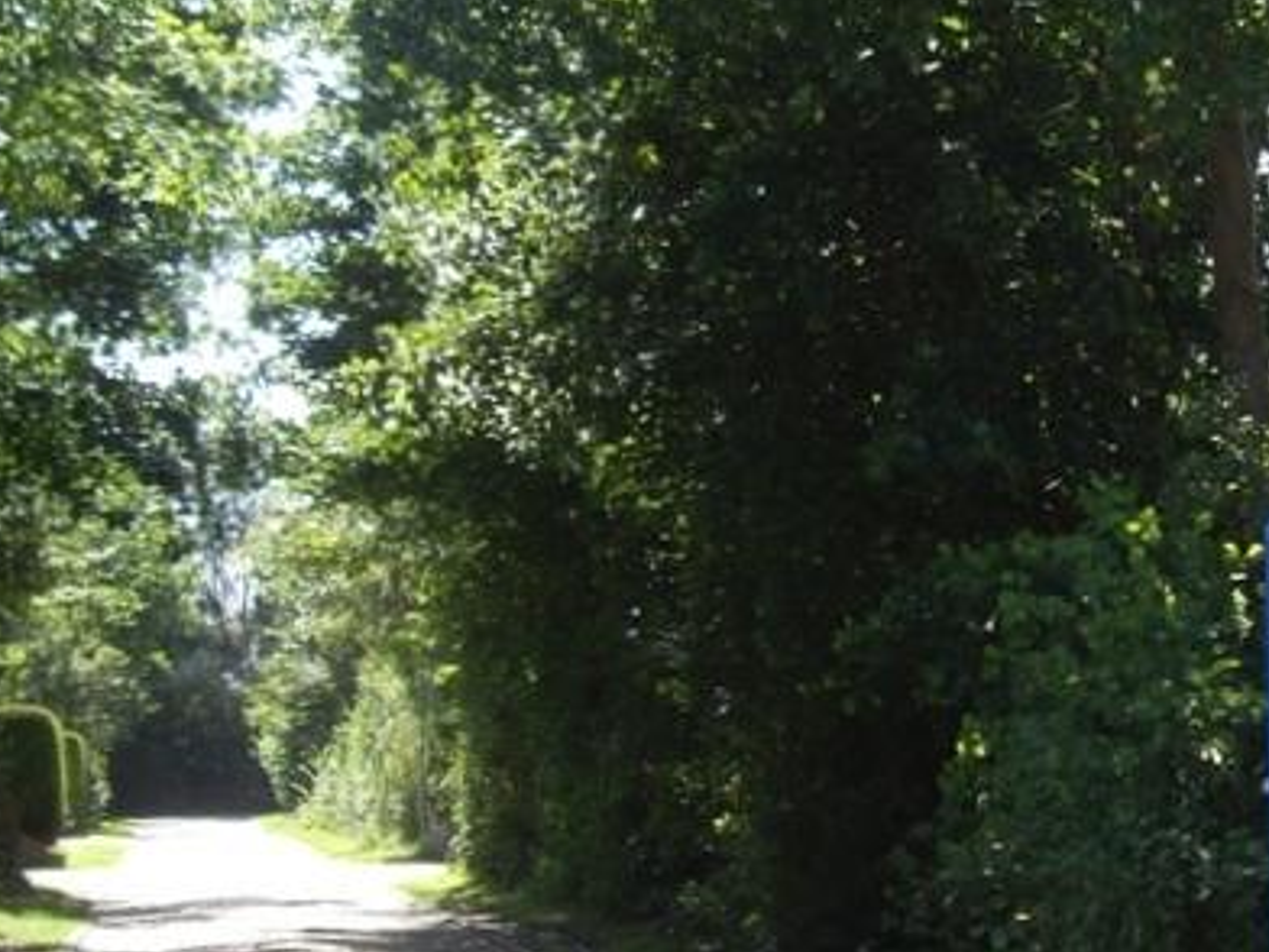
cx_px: 881
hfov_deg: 30.9
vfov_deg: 23.6
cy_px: 544
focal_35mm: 62
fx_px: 2273
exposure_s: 1/200
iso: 64
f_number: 2.8
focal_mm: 7.9
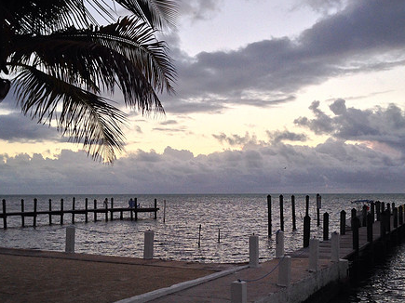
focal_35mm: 44
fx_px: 515
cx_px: 213
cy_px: 191
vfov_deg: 32.7
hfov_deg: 42.9
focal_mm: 4.12
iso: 50
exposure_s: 1/130
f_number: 2.4
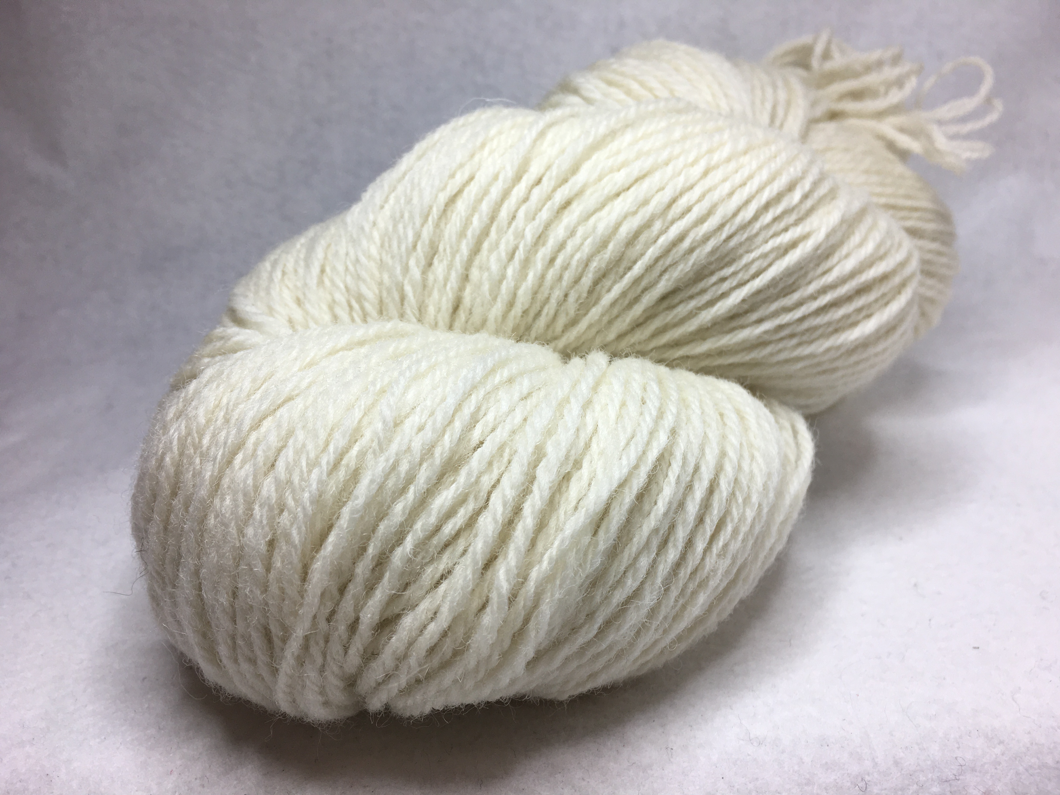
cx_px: 530
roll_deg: +2.4
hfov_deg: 61.7
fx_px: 888
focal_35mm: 29
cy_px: 398
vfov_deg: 48.2
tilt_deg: -19.8
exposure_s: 1/100
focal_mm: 4.15
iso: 32
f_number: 2.2
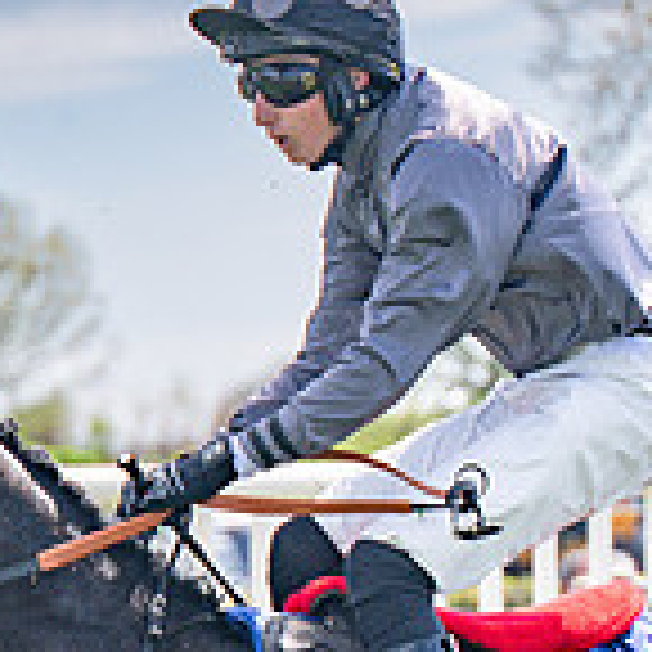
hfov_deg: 3.7
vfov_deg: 3.7
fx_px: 10101
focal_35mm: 474
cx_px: 909
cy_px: 799
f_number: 4
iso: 200
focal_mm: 98
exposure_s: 1/2000
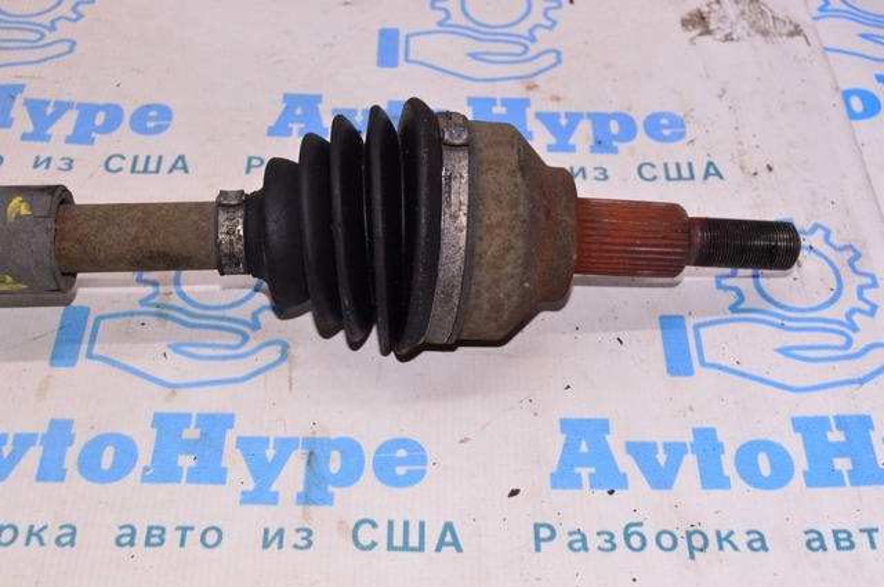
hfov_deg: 38.9
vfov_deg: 26.4
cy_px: 294
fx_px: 1251
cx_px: 442
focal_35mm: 51
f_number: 8
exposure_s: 1/160
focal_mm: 34
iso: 1600
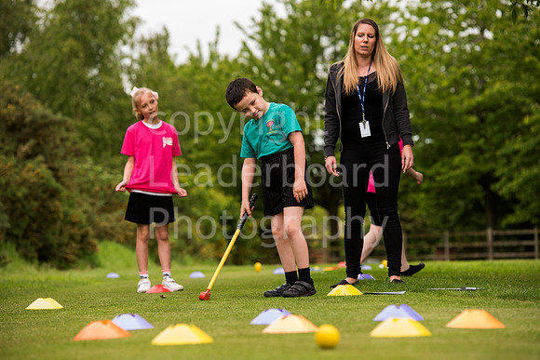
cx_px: 270
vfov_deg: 10.2
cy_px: 180
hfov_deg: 15.2
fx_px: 2025
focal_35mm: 135
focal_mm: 135
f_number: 4.5
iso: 400
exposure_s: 1/640
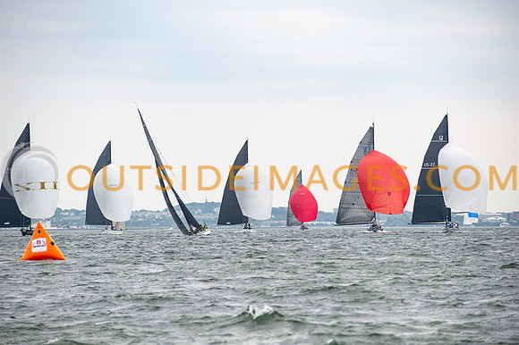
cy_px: 172
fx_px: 2683
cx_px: 260
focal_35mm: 186
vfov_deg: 7.4
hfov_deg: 11.0
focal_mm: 185
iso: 320
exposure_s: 1/1600
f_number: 5
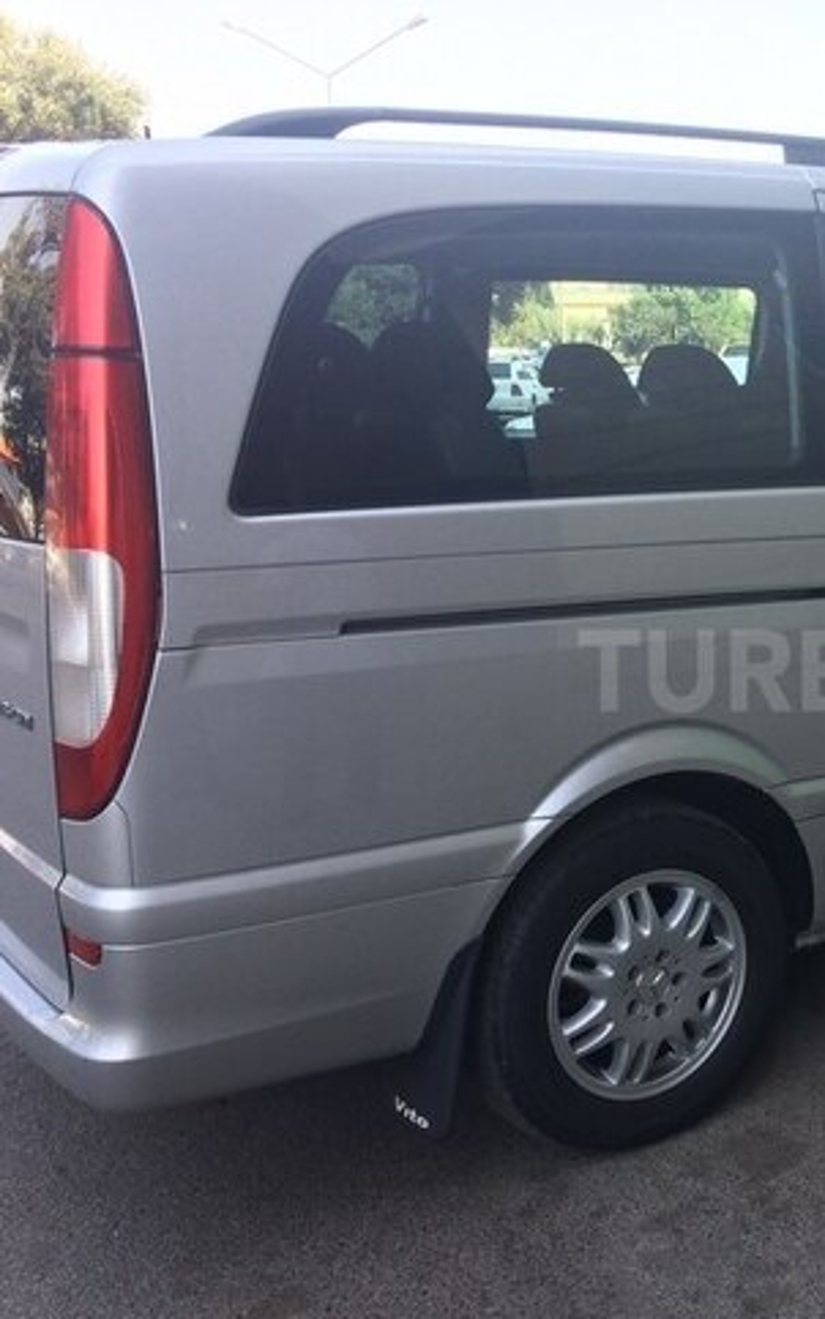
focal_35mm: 42
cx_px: 858
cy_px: 670
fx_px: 1510
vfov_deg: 47.2
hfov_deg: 28.3
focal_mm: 4.15
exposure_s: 1/243
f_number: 2.2
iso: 32
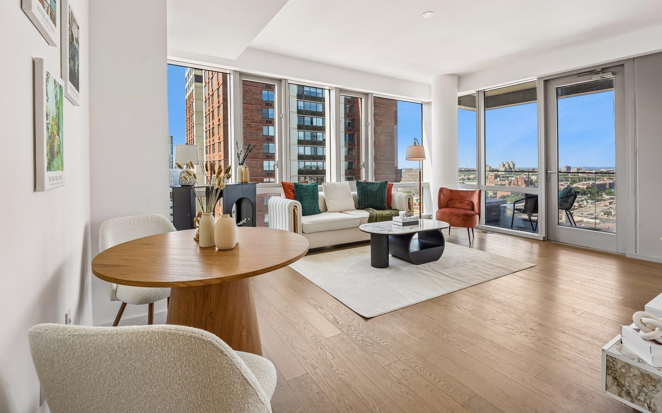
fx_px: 271
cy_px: 188
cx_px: 332
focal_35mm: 15
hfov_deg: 101.5
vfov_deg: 74.6
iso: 400
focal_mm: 14
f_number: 7.1
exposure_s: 1/125
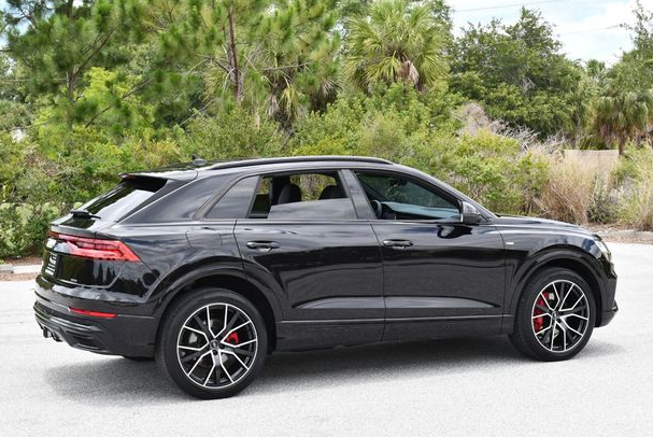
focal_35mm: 59
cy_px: 228
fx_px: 1071
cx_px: 324
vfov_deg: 23.0
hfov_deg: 33.9
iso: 200
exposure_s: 1/250
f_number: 6.3
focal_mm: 28
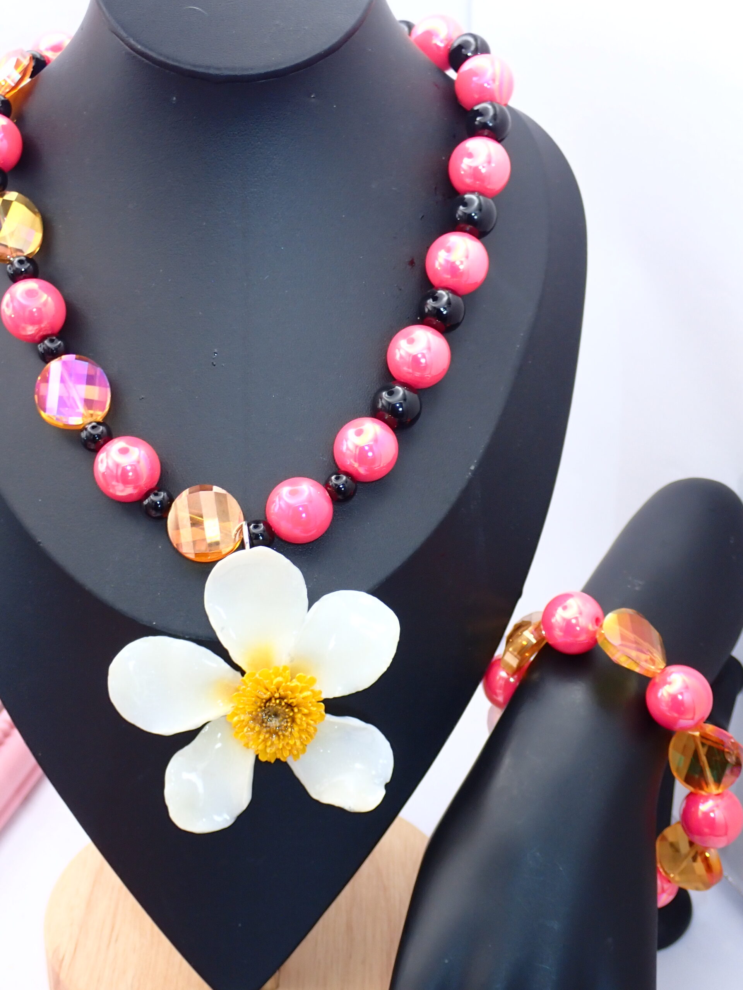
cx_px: 372
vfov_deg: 35.5
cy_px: 495
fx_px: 1545
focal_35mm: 54
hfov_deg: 27.0
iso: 200
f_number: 3.3
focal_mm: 9.65
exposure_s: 1/50
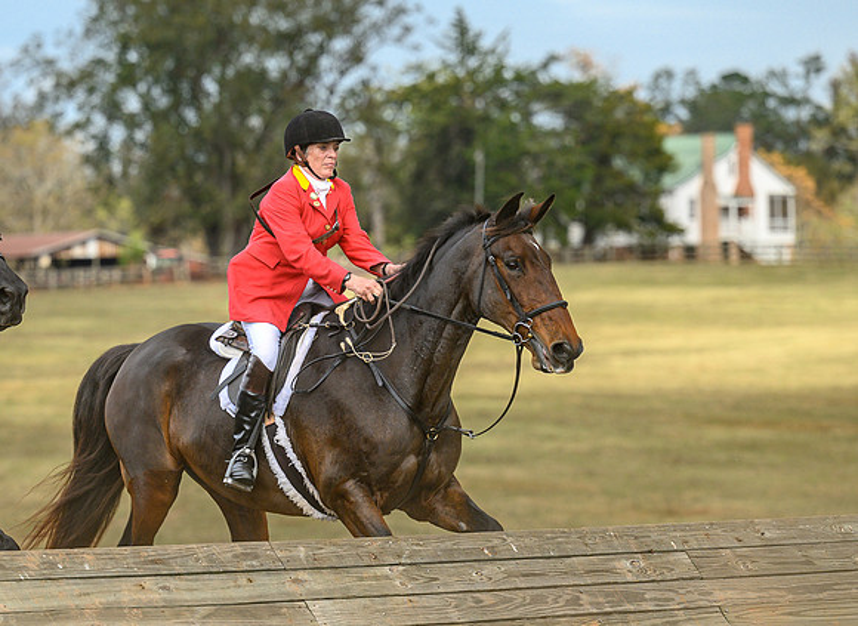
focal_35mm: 236
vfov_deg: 6.2
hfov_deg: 8.4
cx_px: 267
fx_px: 5803
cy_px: 345
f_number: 3.5
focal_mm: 145
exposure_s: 1/1000
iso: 400
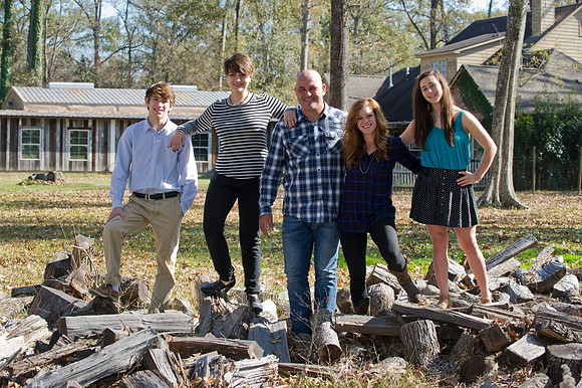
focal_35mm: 78
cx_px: 291
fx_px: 1260
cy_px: 194
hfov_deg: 26.0
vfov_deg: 17.5
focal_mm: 78
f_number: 5.6
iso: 400
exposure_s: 1/250
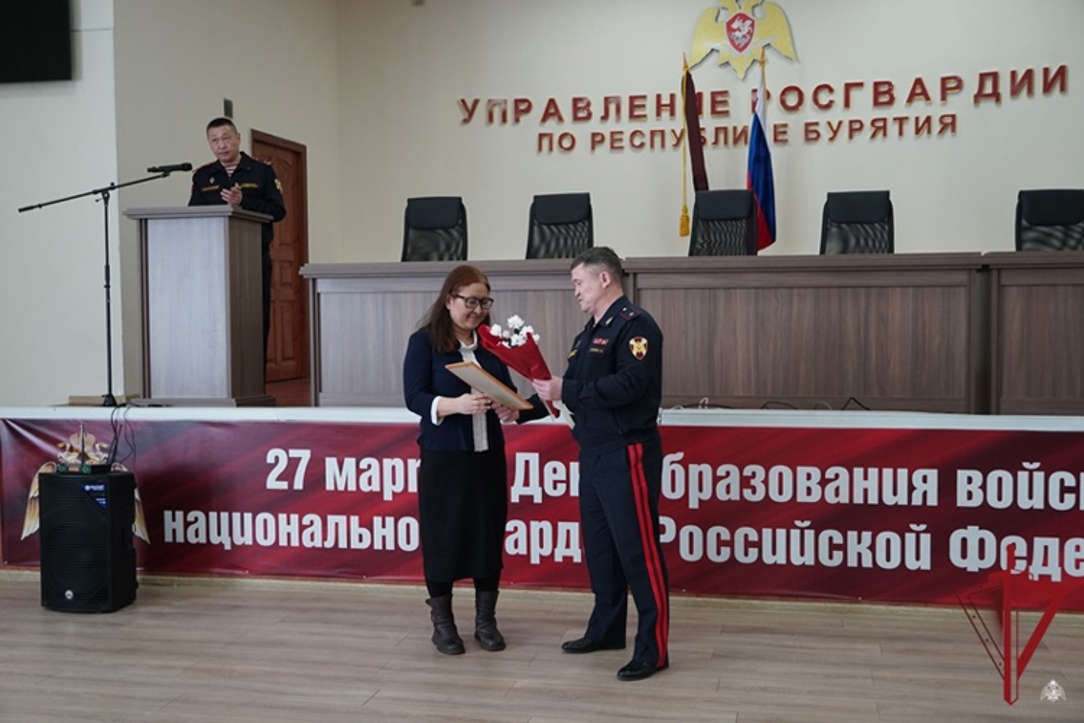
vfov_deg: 34.2
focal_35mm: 39
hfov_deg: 49.6
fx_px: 1174
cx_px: 542
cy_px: 362
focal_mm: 26
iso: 800
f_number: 4
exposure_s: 1/160
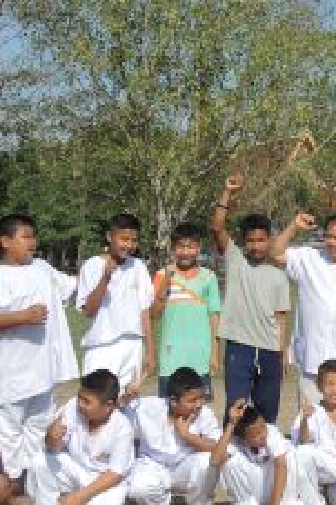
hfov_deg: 16.8
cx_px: 418
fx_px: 1080
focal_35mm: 77
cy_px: 205
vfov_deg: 26.3
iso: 80
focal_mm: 6
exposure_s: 1/1250
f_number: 3.2
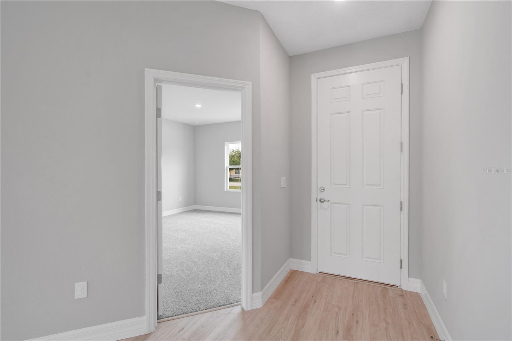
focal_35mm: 15
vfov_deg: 77.3
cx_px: 256
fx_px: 213
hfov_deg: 100.4
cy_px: 170
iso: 250
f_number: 9
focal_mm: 10
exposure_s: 1/15
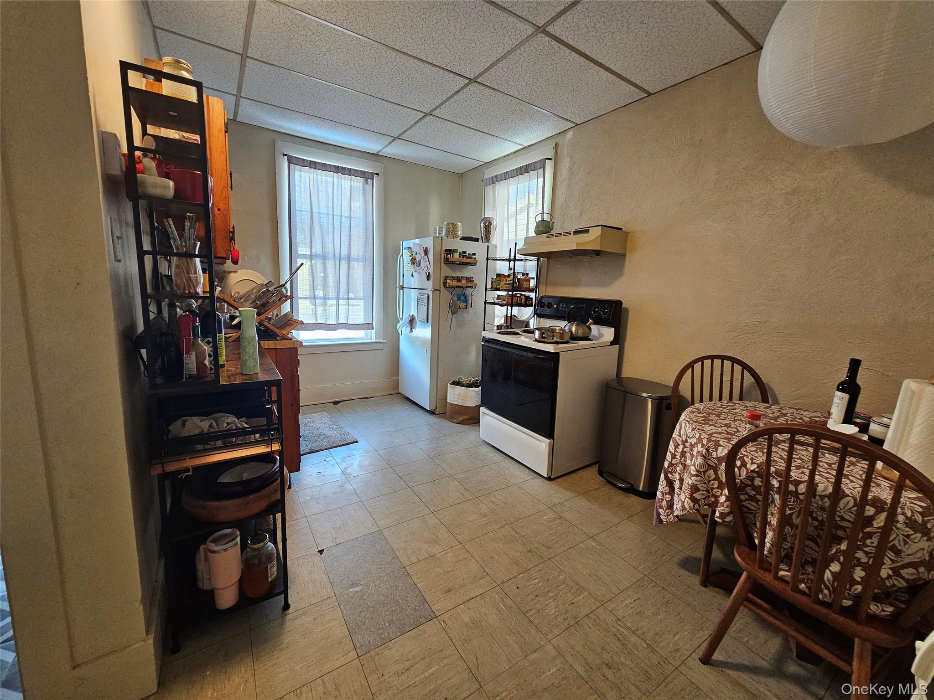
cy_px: 350
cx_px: 467
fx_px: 351
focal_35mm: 13
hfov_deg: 106.2
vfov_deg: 89.9
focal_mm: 2.2
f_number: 2.2
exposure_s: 1/40
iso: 320
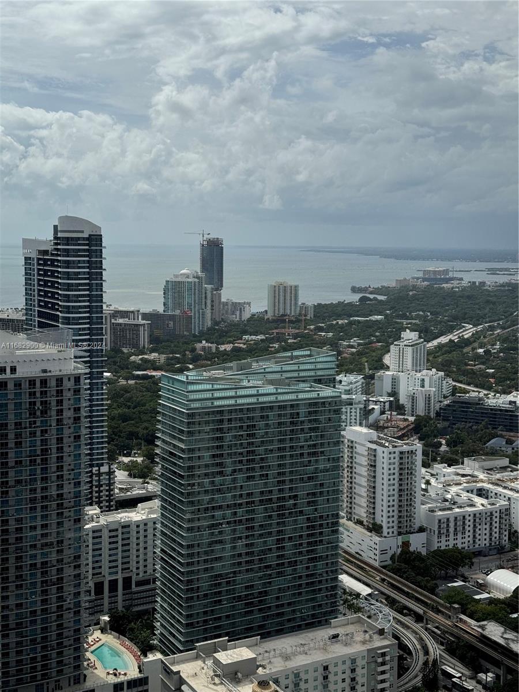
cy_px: 346
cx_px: 260
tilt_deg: -6.1
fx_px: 960
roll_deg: -1.4
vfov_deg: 39.7
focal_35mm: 48
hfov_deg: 30.3
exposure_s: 1/15152
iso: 80
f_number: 1.78
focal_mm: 6.76
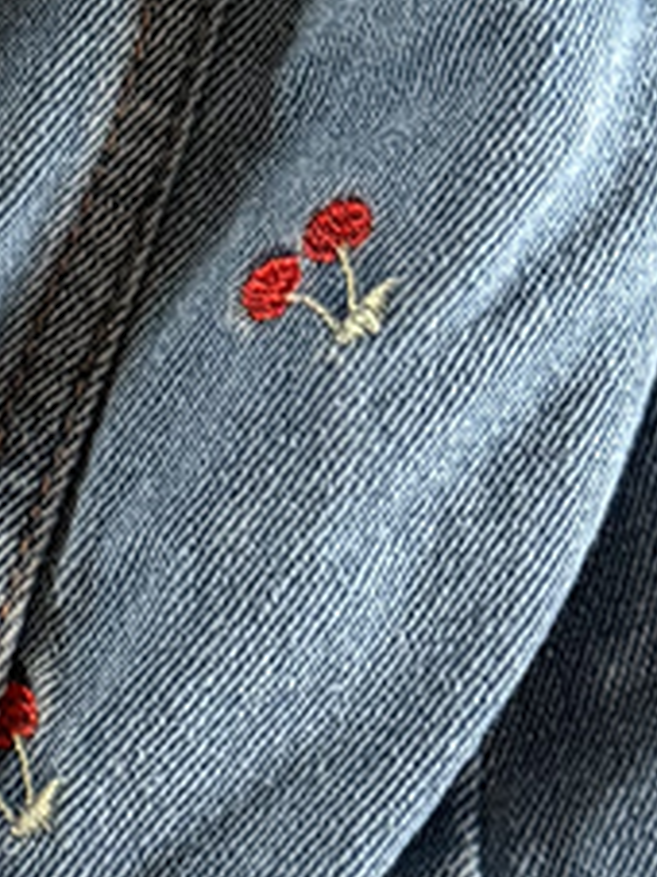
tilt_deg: -81.5
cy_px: -284
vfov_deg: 11.0
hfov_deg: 8.2
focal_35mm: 175
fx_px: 4433
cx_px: -549
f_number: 1.78
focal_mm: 6.76
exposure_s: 1/60
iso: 640
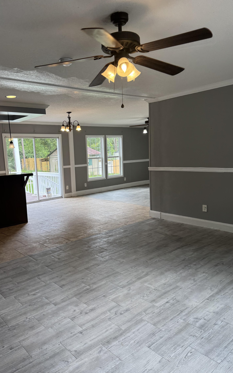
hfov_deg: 47.4
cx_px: 99
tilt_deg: -6.7
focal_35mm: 26
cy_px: 187
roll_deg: +2.7
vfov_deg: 70.4
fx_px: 264
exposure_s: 1/120
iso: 64
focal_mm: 6.76
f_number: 1.78
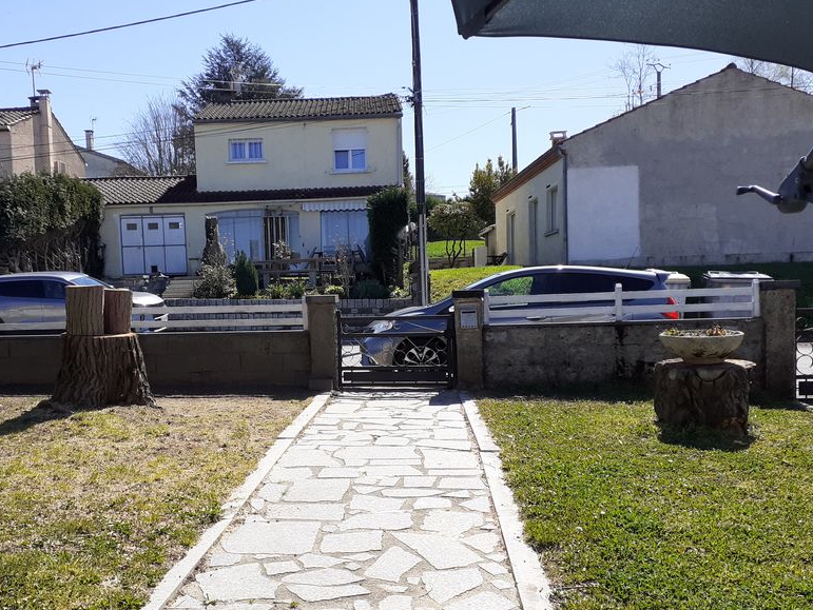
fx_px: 822
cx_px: 329
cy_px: 337
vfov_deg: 40.7
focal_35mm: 35
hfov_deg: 52.3
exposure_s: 1/1479
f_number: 1.9
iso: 40
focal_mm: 3.6
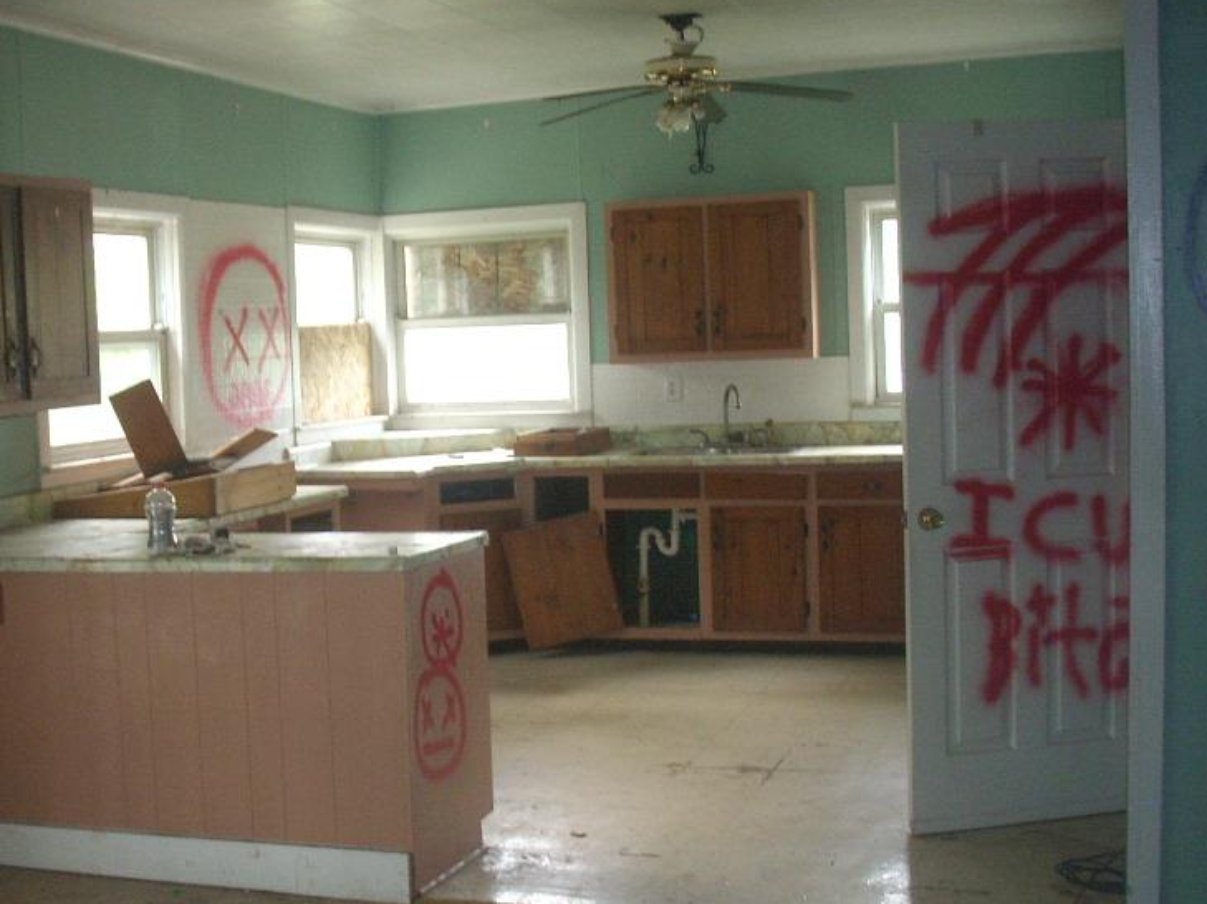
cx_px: 450
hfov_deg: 36.6
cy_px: 482
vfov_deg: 28.0
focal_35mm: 52
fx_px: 1812
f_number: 2.8
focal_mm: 6.2
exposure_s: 1/30
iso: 200
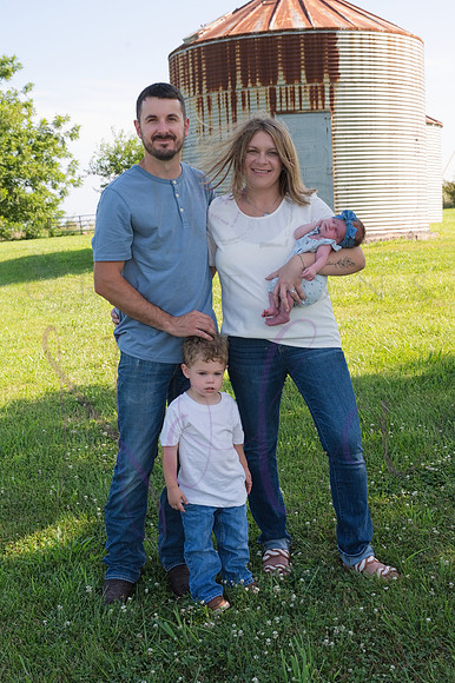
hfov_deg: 29.2
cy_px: 342
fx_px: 873
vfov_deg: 42.8
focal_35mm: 46
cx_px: 228
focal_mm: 46
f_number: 9
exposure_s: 1/320
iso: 400
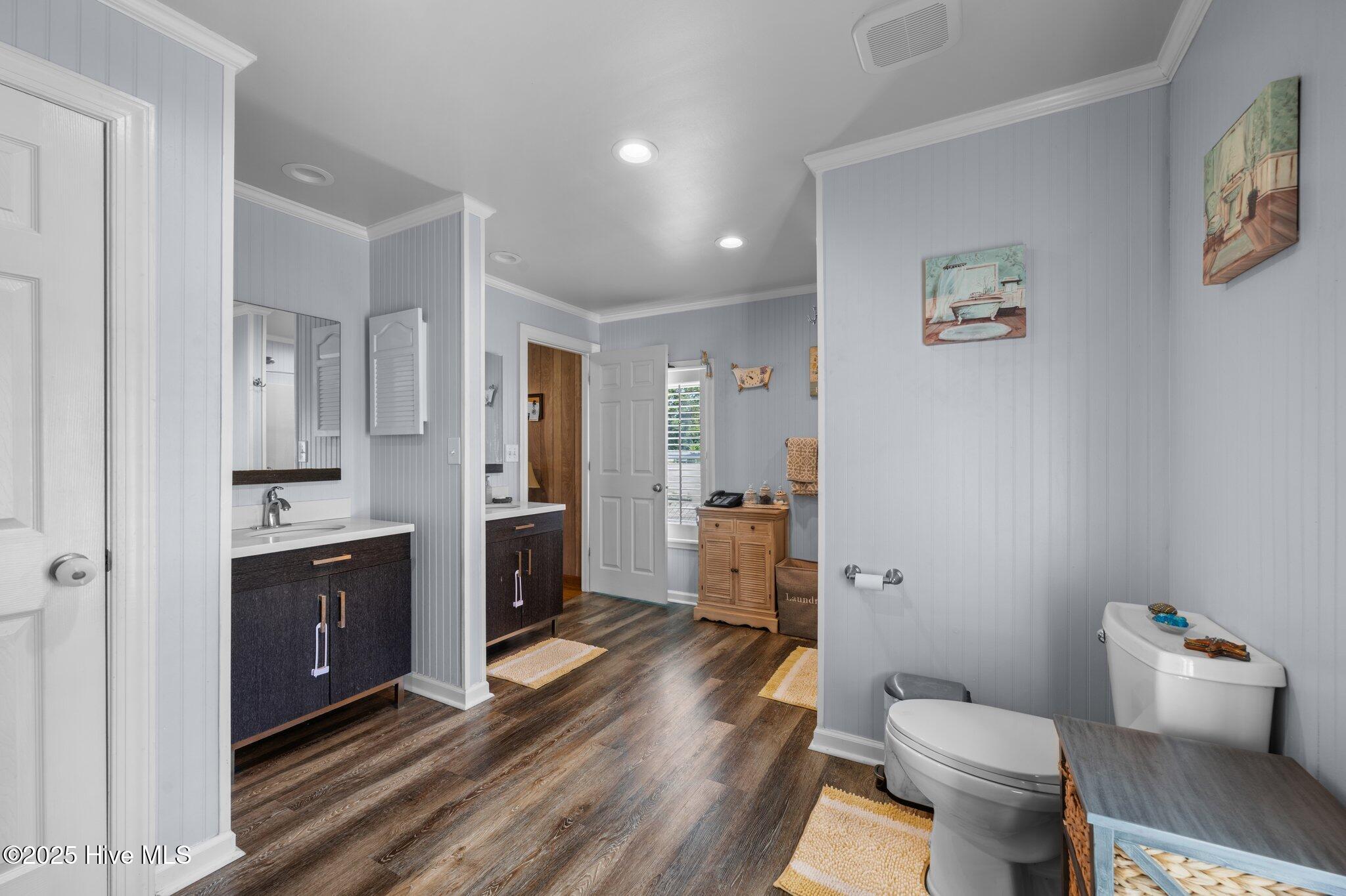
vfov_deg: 81.2
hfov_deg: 104.3
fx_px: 523
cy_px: 448
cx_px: 673
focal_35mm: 14
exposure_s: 1
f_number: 9
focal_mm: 14
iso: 100
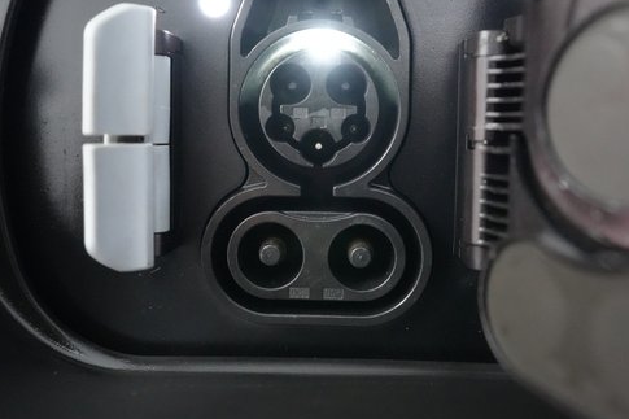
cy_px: 161
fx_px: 576
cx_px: 320
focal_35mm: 33
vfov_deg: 39.7
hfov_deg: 57.2
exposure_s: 1/125
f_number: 2.8
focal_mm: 25
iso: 12800
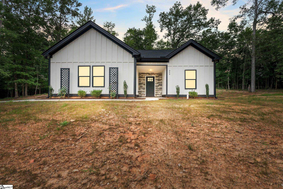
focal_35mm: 16
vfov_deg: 73.7
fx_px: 126
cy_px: 94
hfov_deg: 96.7
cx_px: 142
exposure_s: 1/200
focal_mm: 16
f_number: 9
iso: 250
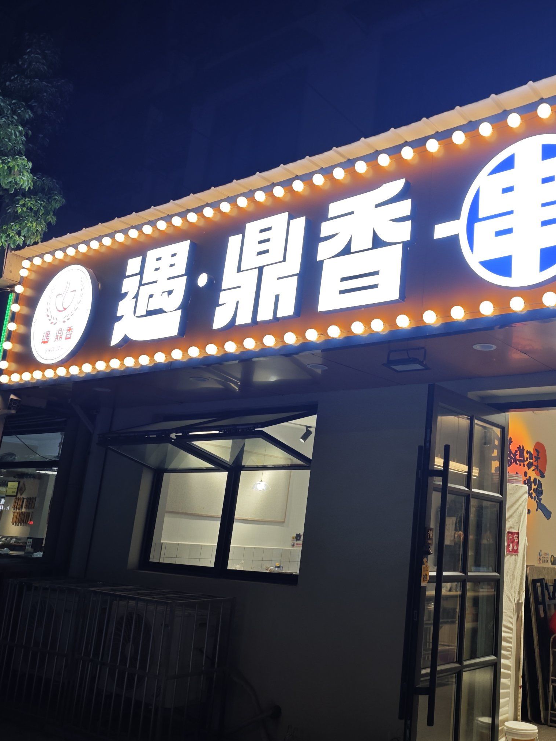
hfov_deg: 43.0
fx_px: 664
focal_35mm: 31
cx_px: 456
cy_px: 368
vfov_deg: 58.3
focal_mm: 6.55
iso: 64
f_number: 1.6
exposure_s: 1/100
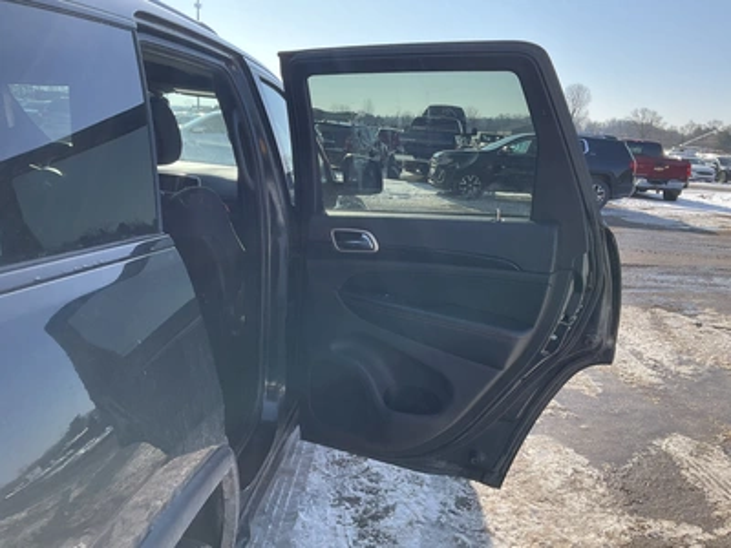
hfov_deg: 61.7
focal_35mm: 29
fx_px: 612
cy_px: 274
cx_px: 366
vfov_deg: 48.2
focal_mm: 3
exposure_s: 1/816
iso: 25
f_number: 1.8
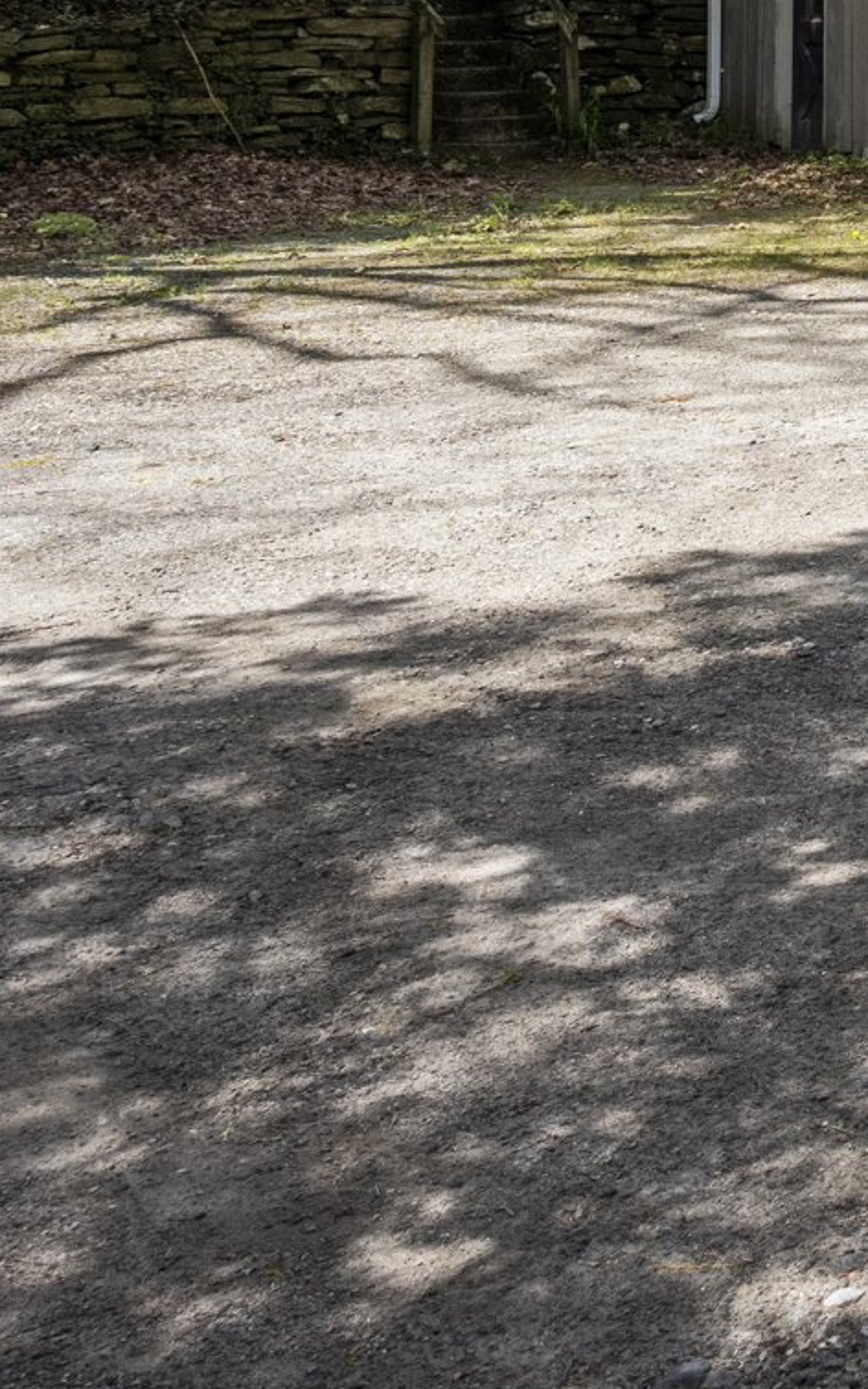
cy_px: -6
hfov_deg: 15.5
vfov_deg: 34.1
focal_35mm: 54
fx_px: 2043
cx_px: 1981
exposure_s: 1/250
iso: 320
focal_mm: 16
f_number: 9
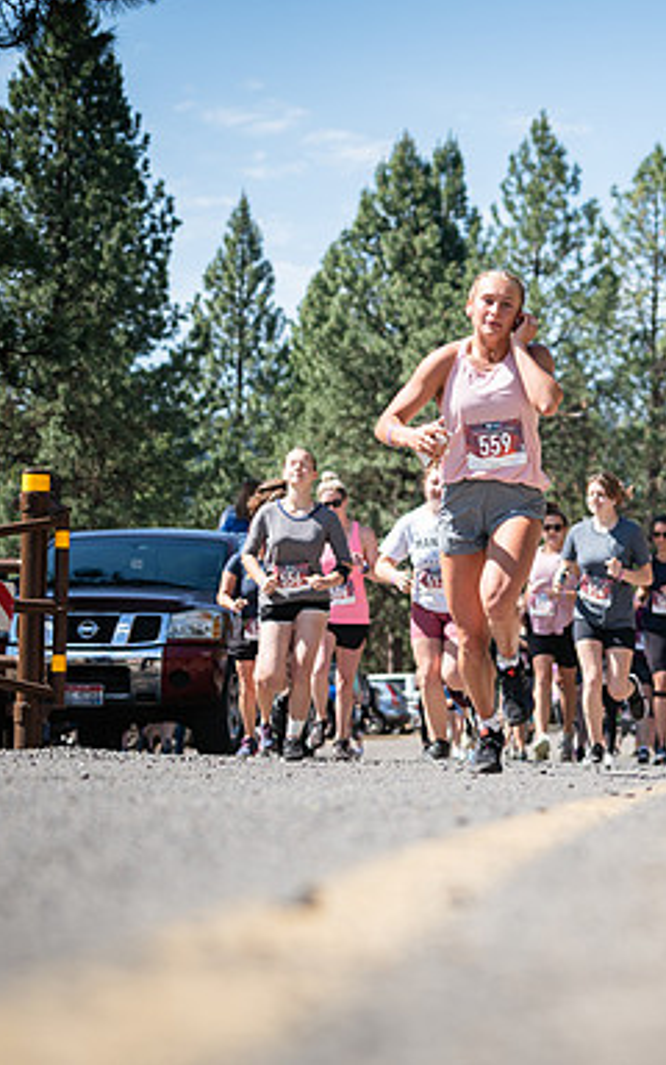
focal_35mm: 114
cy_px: 531
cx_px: 769
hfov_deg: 11.3
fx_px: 3311
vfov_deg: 18.3
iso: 100
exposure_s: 1/500
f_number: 4
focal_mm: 74
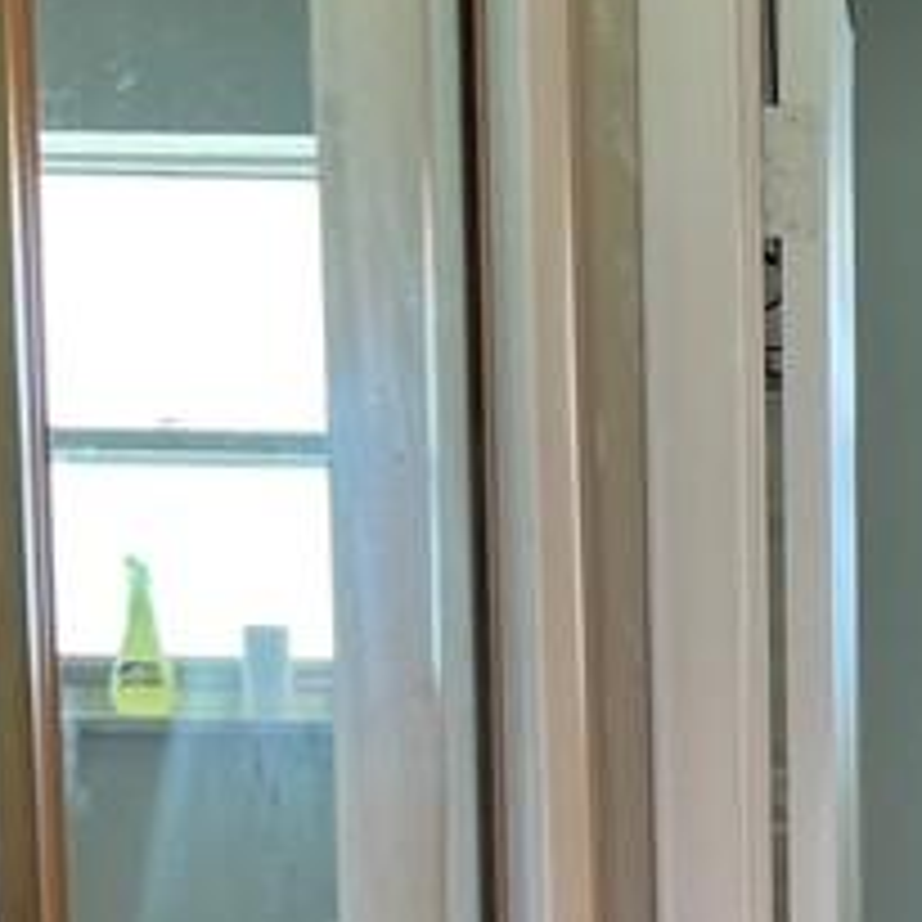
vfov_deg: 14.5
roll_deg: +0.2
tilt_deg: -7.6
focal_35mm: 115
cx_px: 1268
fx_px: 3465
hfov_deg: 14.4
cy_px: 1237
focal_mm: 5.7
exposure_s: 1/60
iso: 80
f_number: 1.5
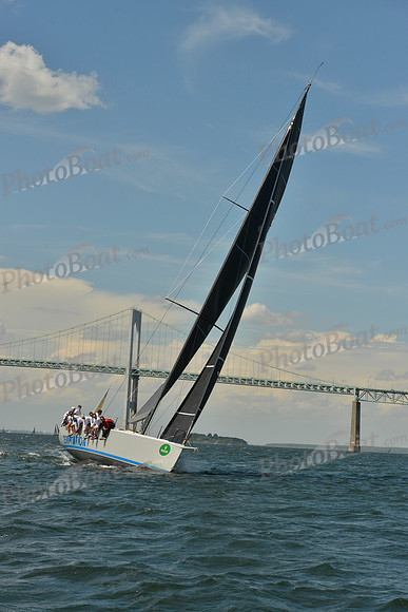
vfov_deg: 28.8
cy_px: 306
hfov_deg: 19.5
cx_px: 204
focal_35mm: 70
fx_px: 1189
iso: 280
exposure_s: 1/1600
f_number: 9
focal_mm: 70
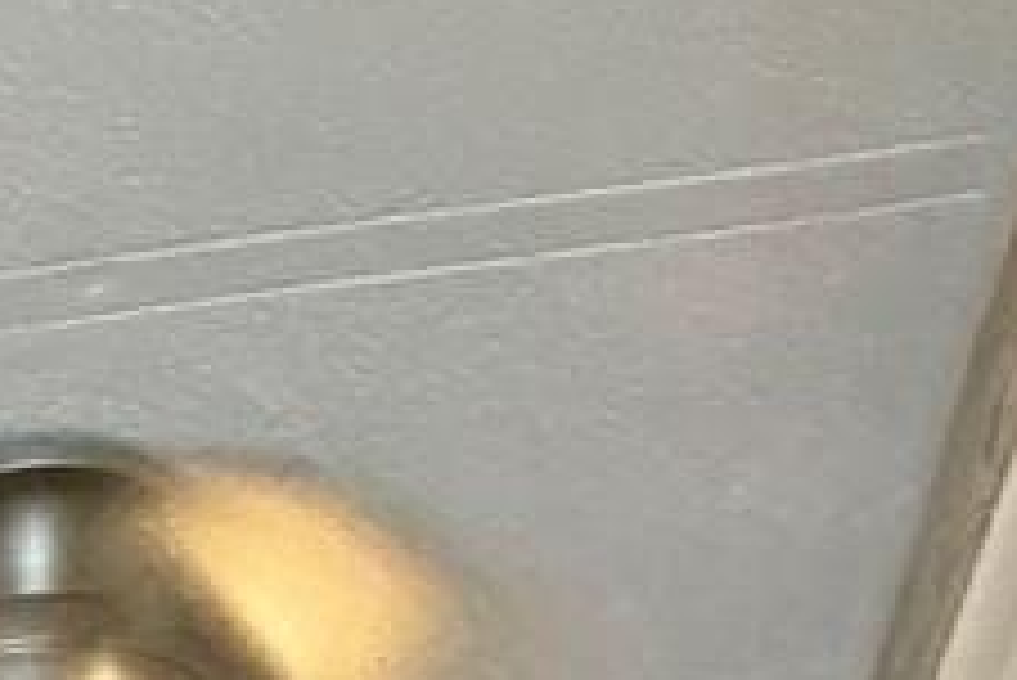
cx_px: -112
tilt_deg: -4.8
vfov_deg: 8.4
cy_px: 2603
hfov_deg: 19.0
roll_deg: +0.8
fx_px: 2912
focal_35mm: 103
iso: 320
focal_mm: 2.22
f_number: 2.2
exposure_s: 1/120
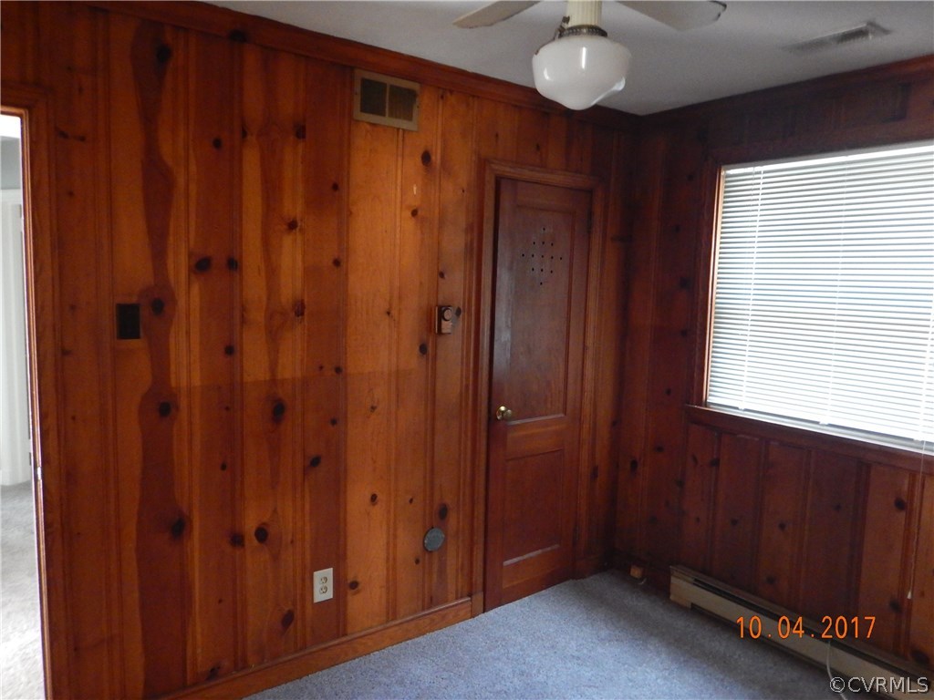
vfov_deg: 56.8
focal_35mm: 24
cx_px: 467
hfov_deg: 71.6
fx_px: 648
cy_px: 350
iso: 800
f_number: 2.8
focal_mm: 4.3
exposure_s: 1/8
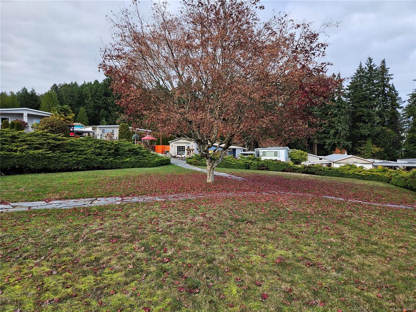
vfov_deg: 58.9
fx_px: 276
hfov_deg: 73.9
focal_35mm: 23
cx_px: 208
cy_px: 156
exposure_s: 1/453
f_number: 1.8
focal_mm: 5.4
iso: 25
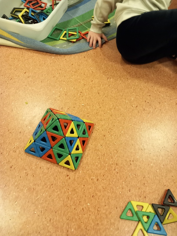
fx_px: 184
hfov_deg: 51.4
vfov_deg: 65.3
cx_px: 88
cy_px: 118
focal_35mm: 27
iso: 400
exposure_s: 1/24
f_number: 1.8
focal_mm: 4
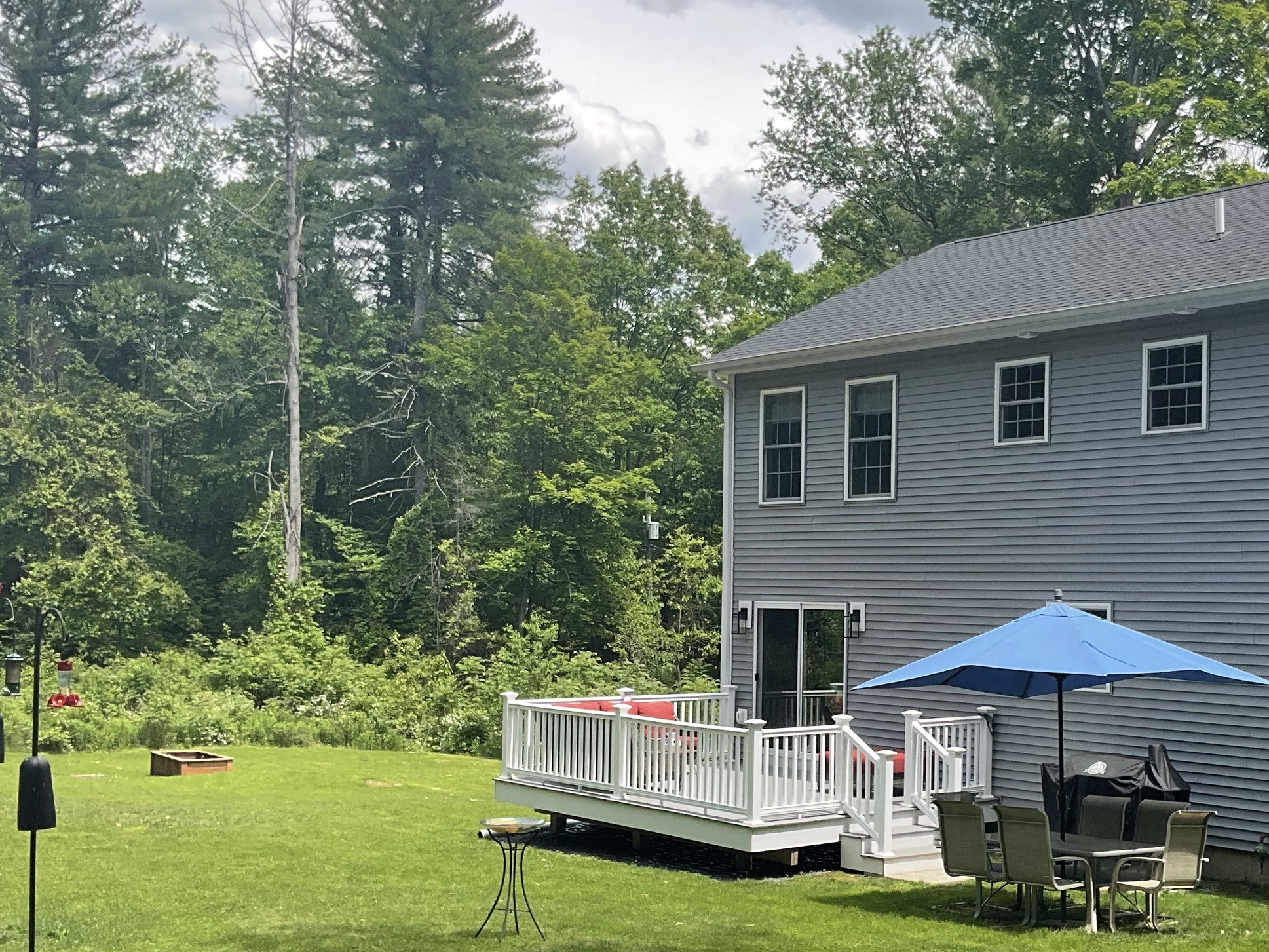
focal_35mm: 46
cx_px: 830
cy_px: 571
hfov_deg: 40.8
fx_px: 1686
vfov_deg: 31.4
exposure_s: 1/599
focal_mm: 3
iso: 25
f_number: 1.8
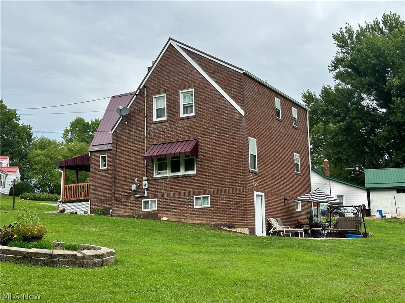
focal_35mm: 48
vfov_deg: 30.3
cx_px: 202
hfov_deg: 39.7
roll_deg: +0.9
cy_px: 152
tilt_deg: +10.6
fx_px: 562
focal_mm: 6.86
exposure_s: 1/2114
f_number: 1.78
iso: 64
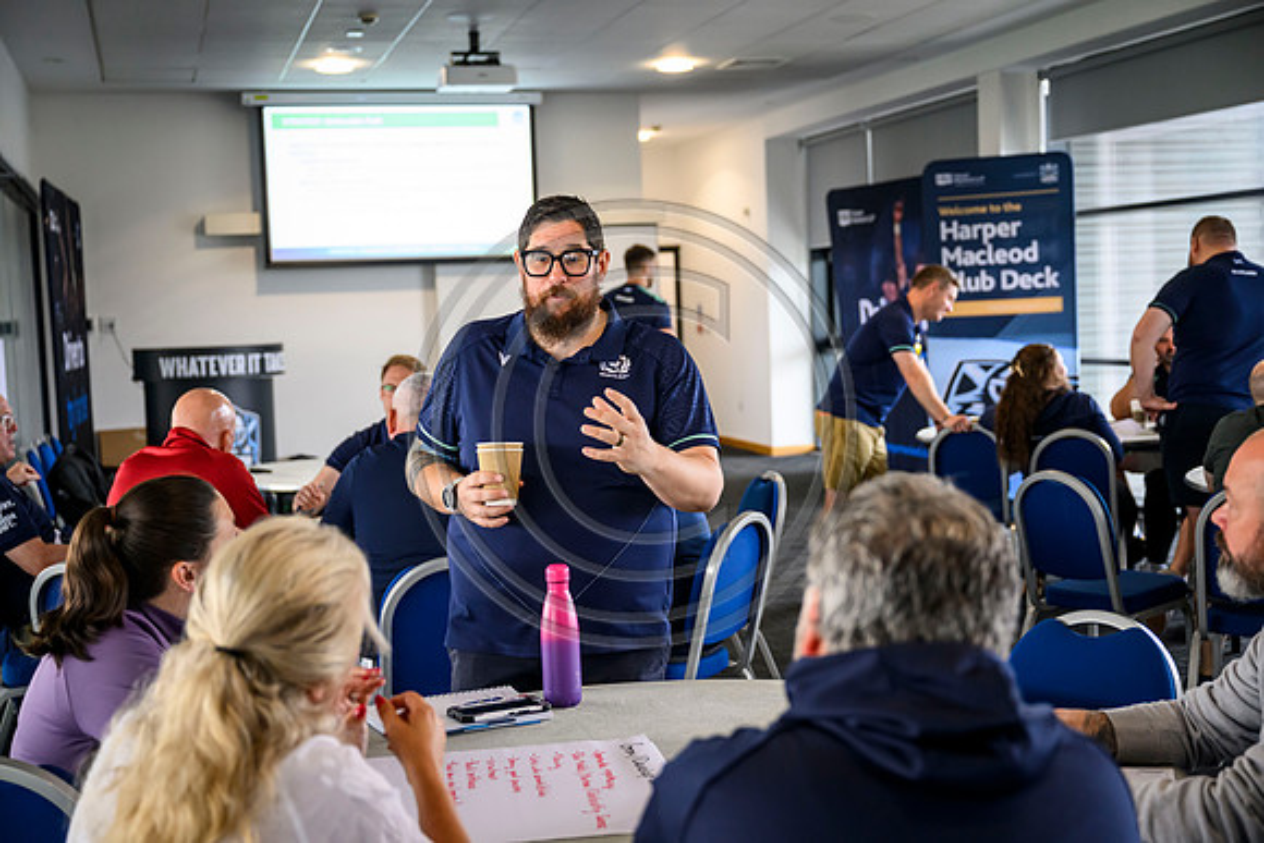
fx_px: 1651
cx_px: 632
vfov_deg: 28.7
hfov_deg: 41.9
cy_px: 422
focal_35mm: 47
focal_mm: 47
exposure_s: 1/500
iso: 3200
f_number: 3.2
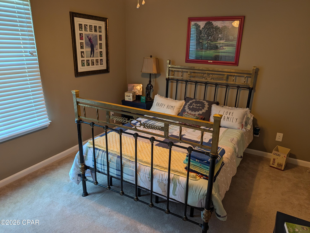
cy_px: 116
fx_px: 215
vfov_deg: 56.9
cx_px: 155
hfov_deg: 71.5
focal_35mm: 24
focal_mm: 6.9
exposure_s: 1/120
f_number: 1.68
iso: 34
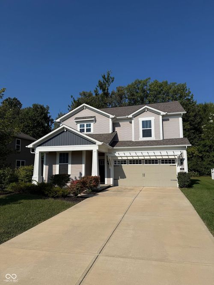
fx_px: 198
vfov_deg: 71.6
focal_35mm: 24
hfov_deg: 56.8
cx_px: 107
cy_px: 142
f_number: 1.78
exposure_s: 1/9091
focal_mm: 6.76
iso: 80
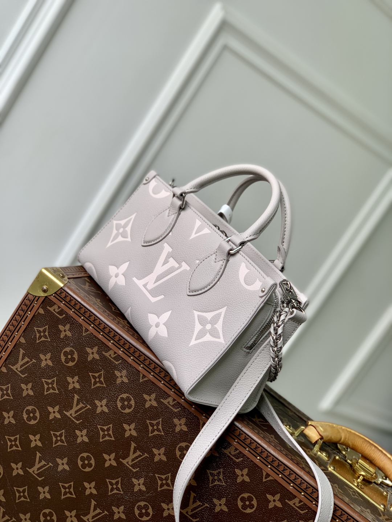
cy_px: 261
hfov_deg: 28.0
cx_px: 196
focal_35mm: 52
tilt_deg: -10.5
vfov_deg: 36.8
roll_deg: -33.3
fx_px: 785
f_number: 2.4
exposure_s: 1/131
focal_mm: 6
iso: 16
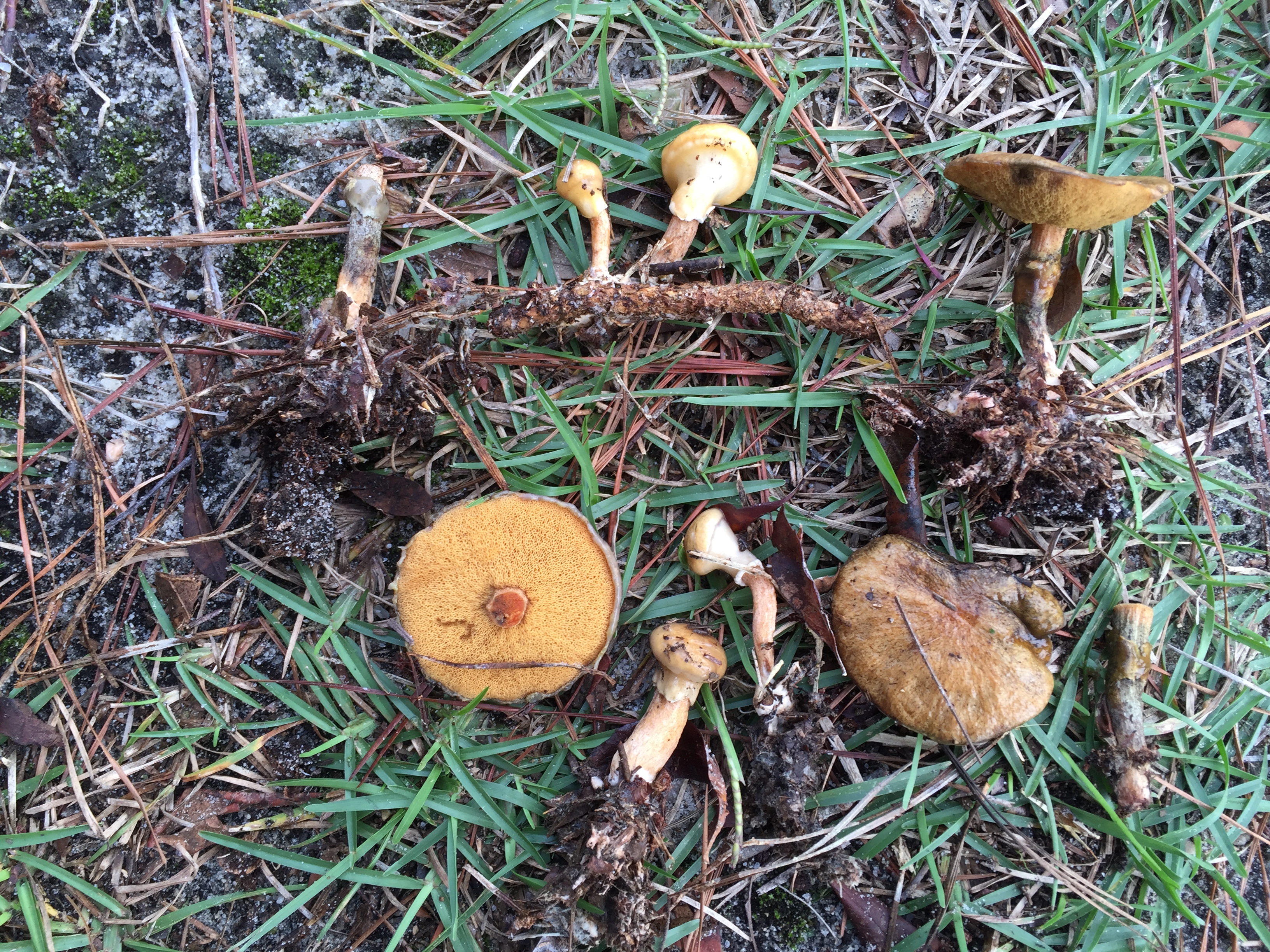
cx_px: 635
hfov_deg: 61.7
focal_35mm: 29
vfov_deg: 48.2
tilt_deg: -83.1
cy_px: 476
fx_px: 1064
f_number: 2.2
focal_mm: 4.15
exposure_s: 1/126
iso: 32
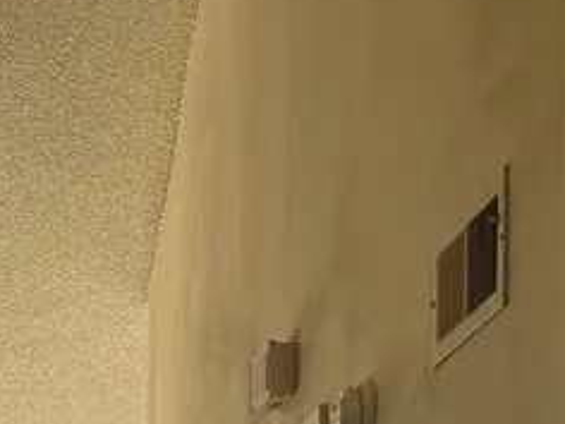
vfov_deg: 12.5
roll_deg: -0.3
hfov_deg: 16.4
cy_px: 846
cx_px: -388
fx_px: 1697
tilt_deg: -2.3
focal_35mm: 104
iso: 80
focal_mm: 6.76
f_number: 1.78
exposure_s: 1/198
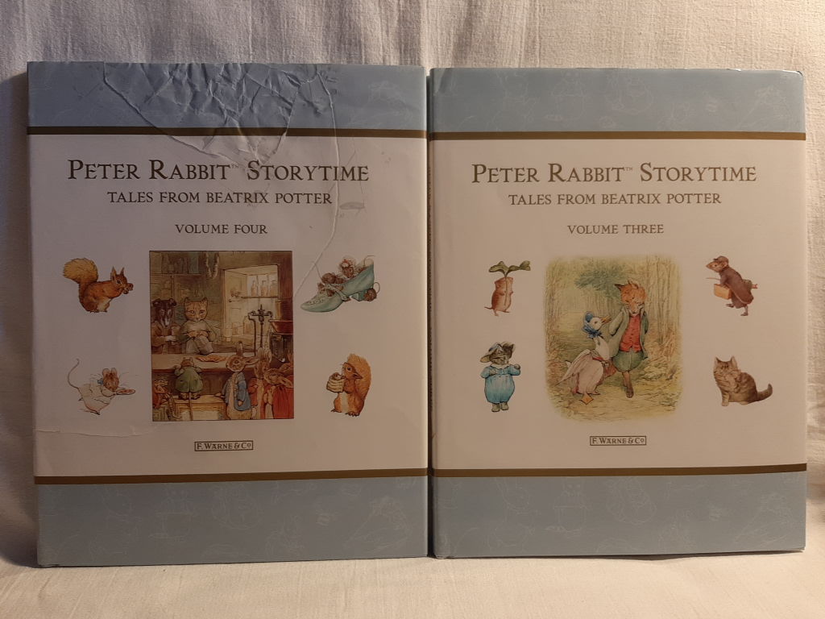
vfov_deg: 51.4
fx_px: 643
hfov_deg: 65.3
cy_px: 310
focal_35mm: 27
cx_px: 412
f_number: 1.7
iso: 253
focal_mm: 3.93
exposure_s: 1/50
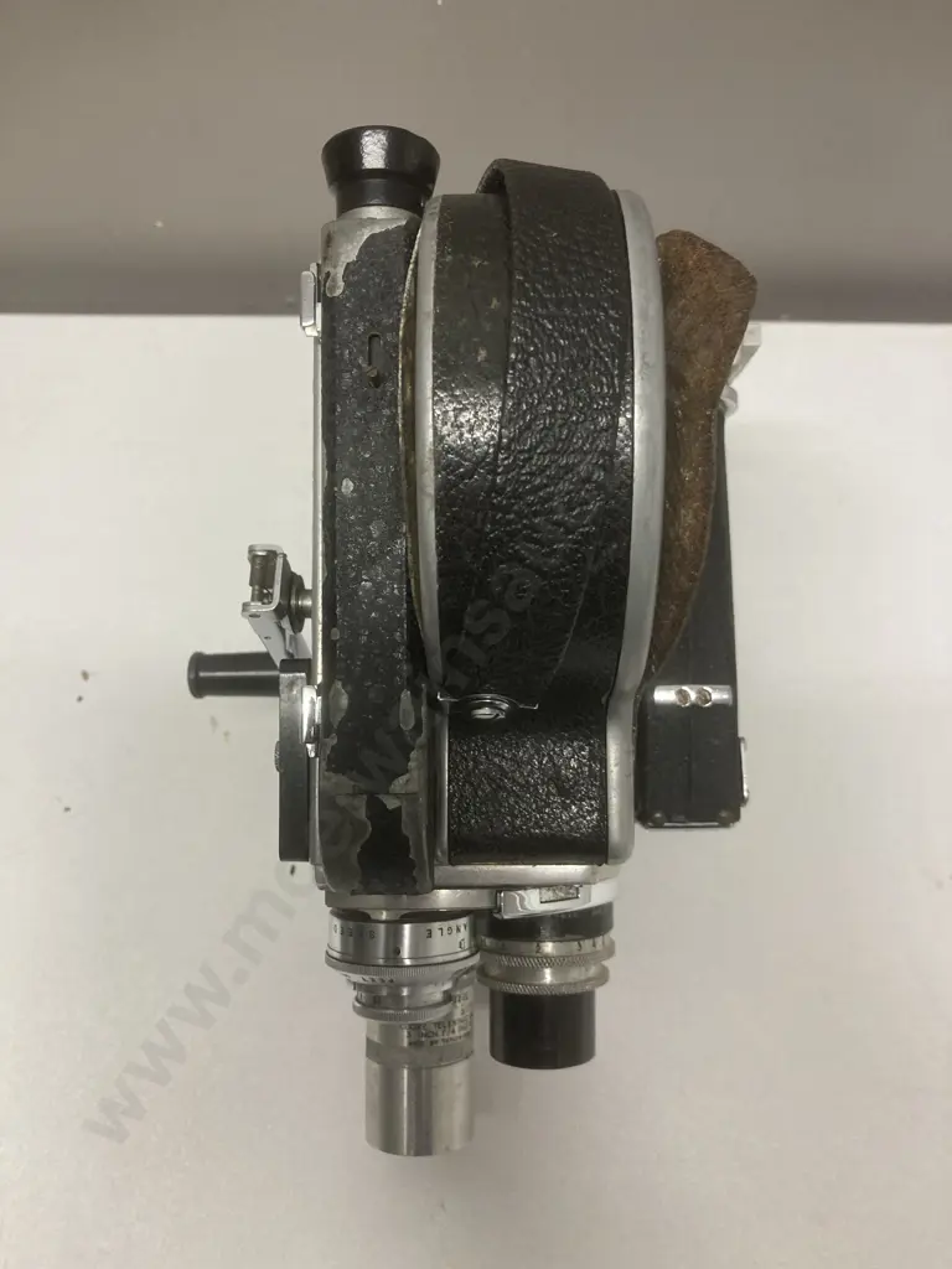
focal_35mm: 28
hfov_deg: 49.7
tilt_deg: -63.9
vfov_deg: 63.4
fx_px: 1027
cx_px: 476
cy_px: 634
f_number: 1.8
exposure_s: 1/50
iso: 80
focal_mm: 3.99
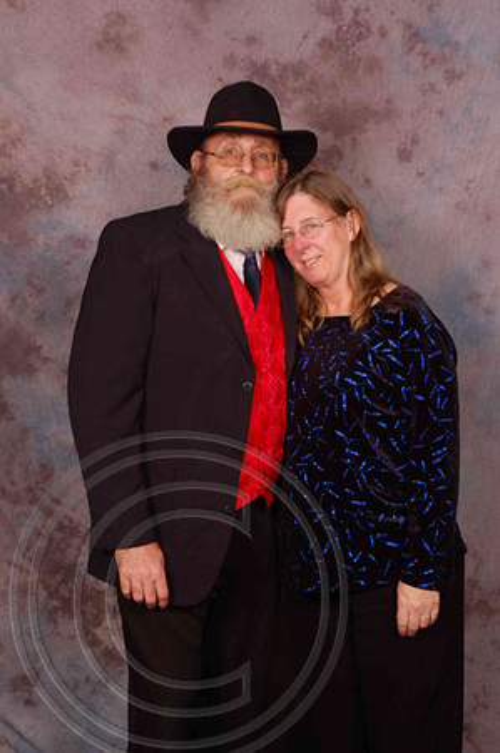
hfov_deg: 23.7
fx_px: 1190
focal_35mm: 57
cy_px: 376
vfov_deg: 35.1
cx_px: 250
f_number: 10
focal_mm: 38
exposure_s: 1/125
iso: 200
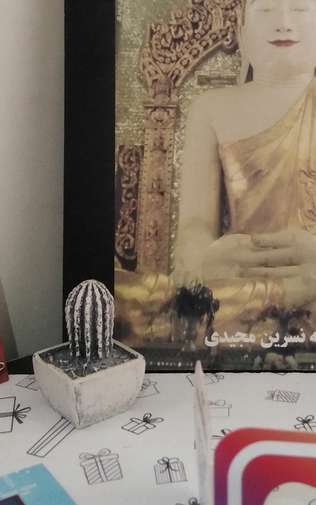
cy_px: 63
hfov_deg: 20.1
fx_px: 882
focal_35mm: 64
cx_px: 262
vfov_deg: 30.7
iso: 398
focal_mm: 3.59
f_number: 1.8
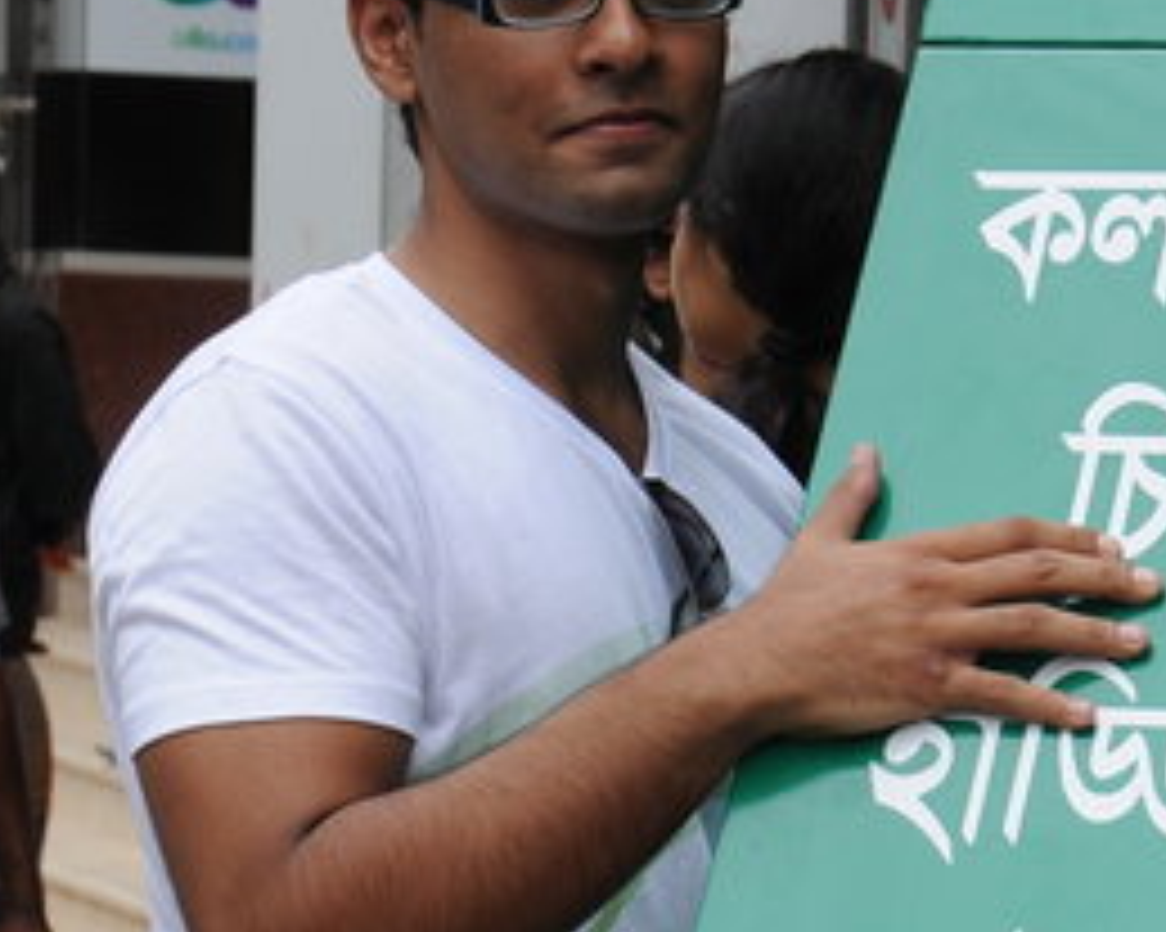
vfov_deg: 6.2
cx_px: 1355
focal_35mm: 250
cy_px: 738
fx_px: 8619
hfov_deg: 7.7
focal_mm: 45
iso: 200
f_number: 6.3
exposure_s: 1/160
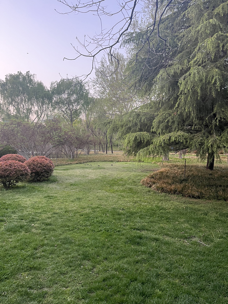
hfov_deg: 53.1
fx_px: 228
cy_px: 152
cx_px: 114
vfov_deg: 67.3
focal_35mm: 26
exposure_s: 1/68
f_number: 1.6
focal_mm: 5.1
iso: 125
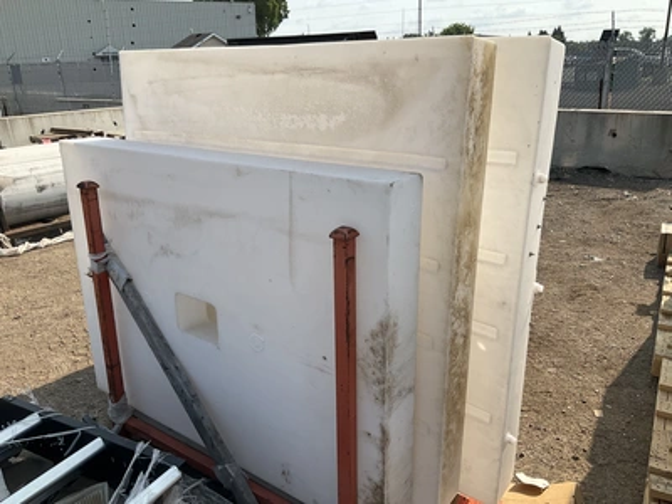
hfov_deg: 61.7
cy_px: 252
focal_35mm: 29
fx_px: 563
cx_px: 336
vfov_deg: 48.2
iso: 25
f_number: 1.8
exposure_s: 1/1848
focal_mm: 3
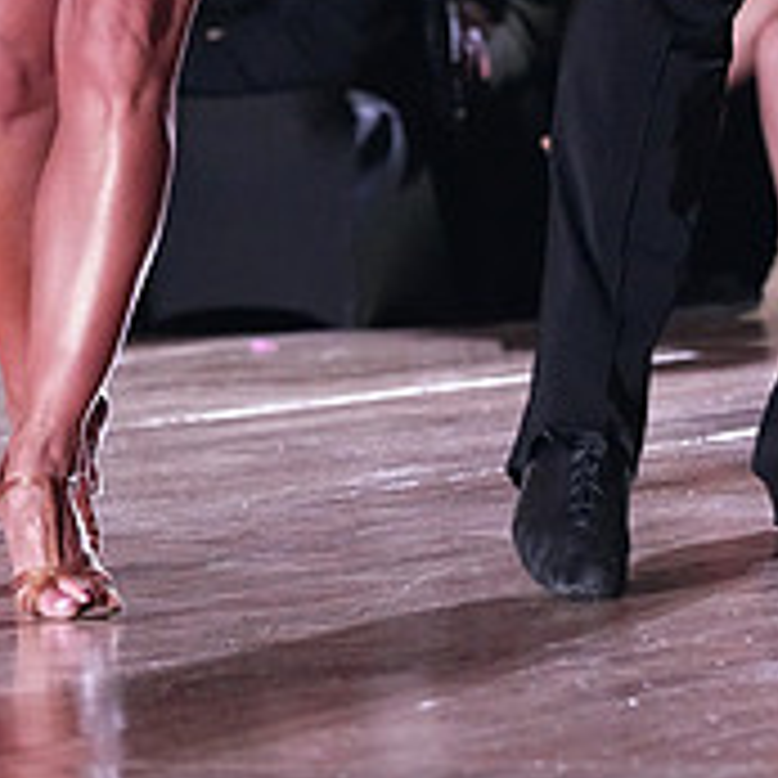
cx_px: 393
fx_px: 8645
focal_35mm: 340
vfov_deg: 5.1
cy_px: -202
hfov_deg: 5.2
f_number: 5
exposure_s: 1/400
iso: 10000
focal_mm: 119
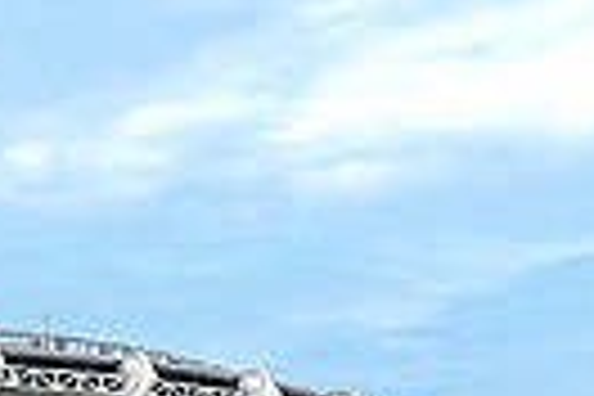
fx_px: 2607
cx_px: -238
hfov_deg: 12.5
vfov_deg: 8.4
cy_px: 718
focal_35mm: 158
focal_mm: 24.3
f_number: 8
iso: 400
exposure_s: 1/900
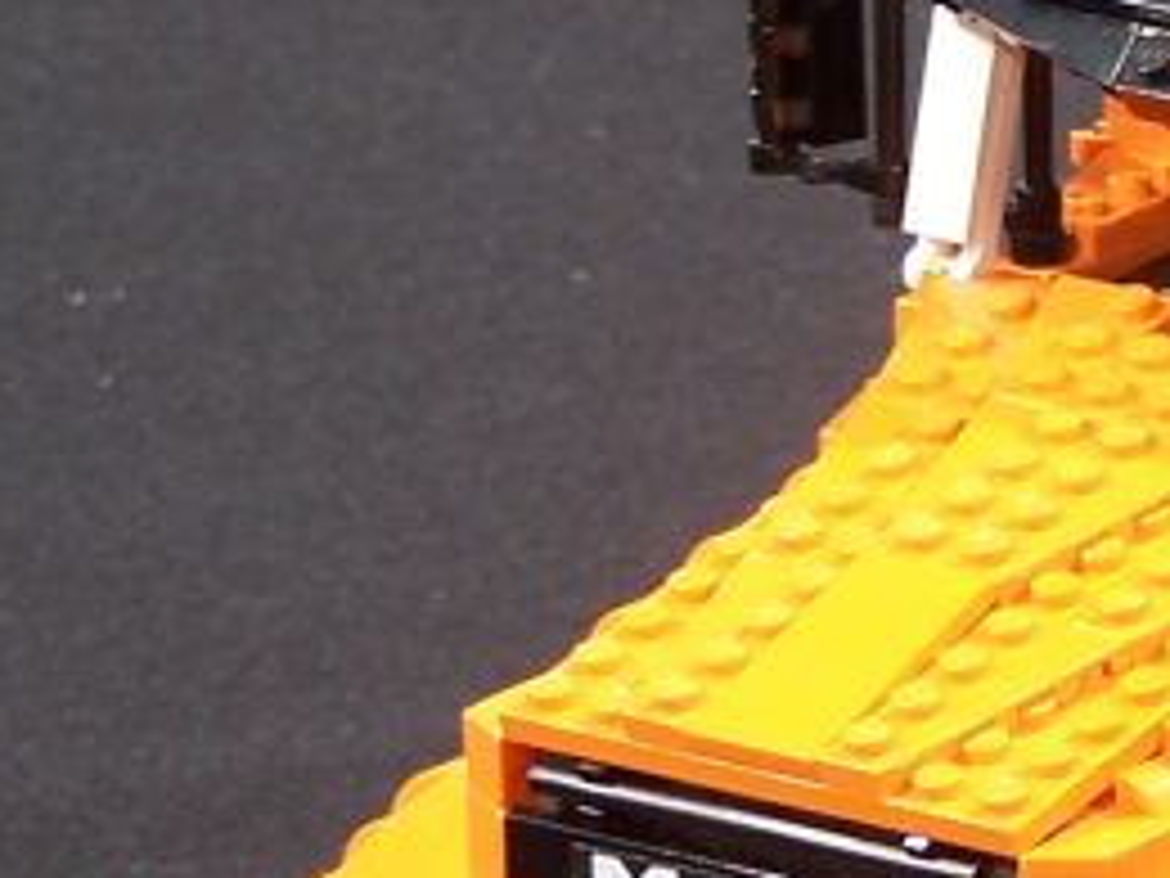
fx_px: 17035
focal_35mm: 504
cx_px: 1966
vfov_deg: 3.0
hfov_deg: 3.9
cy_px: 347
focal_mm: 21.2
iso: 80
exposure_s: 1/3
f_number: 3.2
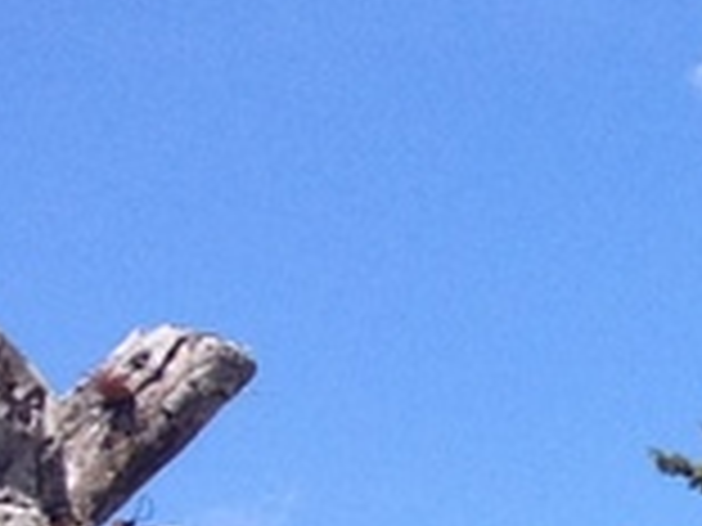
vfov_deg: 5.4
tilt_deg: +7.7
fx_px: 5455
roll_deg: +0.8
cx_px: 2308
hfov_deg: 6.5
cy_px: 1043
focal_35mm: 269
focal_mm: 4.28
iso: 50
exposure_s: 1/986
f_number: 2.4
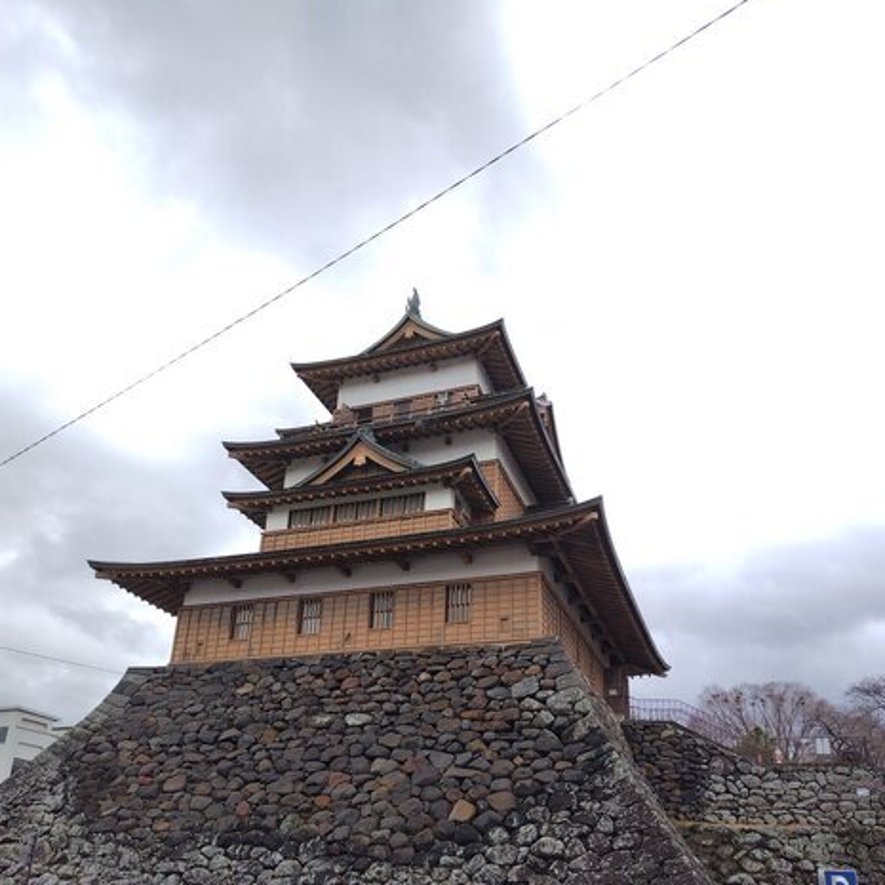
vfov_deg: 56.2
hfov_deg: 57.3
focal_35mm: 28
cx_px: 430
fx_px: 810
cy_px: 582
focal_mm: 5.5
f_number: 1.9
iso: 50
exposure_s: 1/423
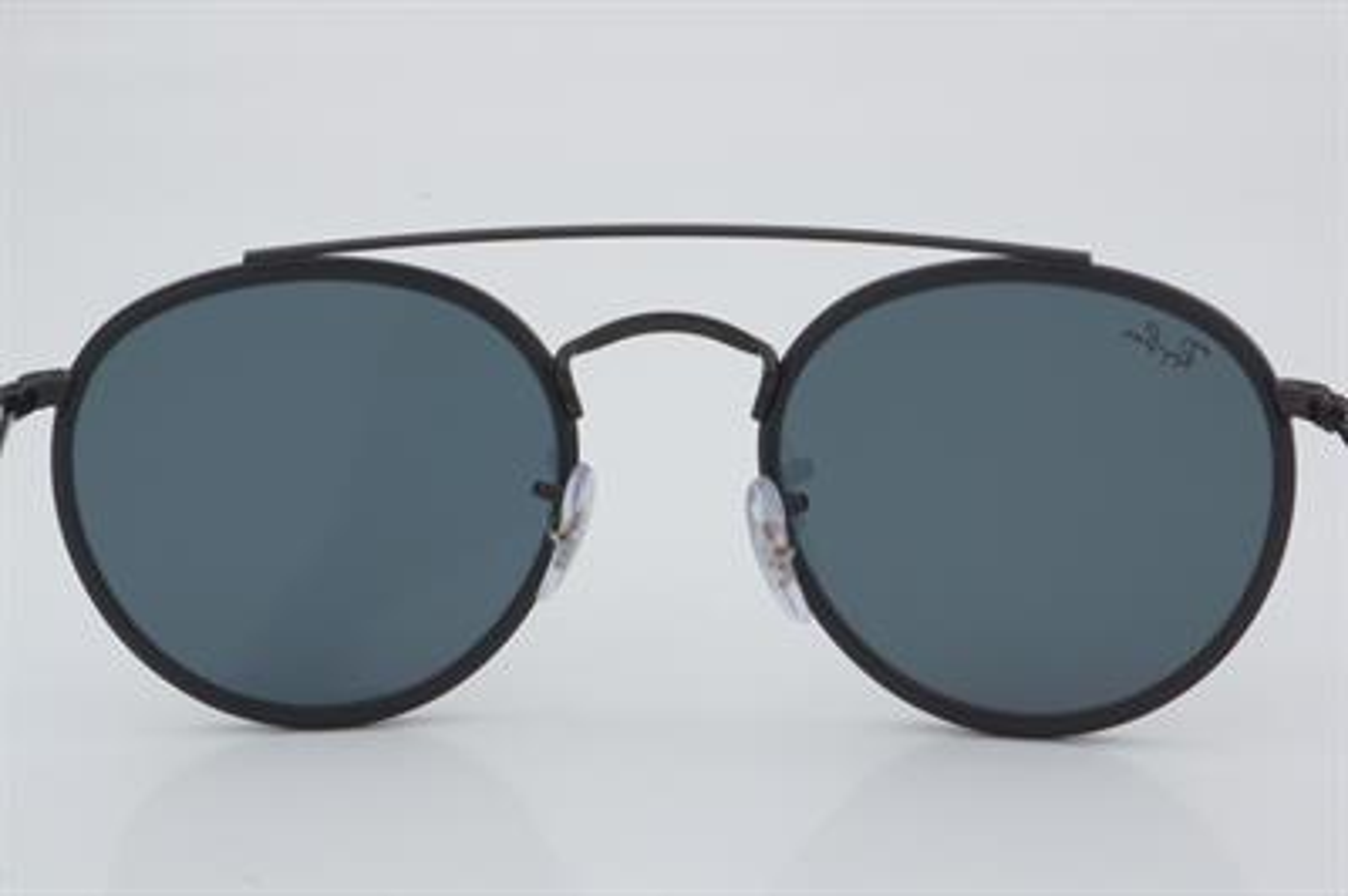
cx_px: 674
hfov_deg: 24.6
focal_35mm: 82
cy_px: 448
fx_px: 3087
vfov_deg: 16.5
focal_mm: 55
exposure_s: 1/3
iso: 100
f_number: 32
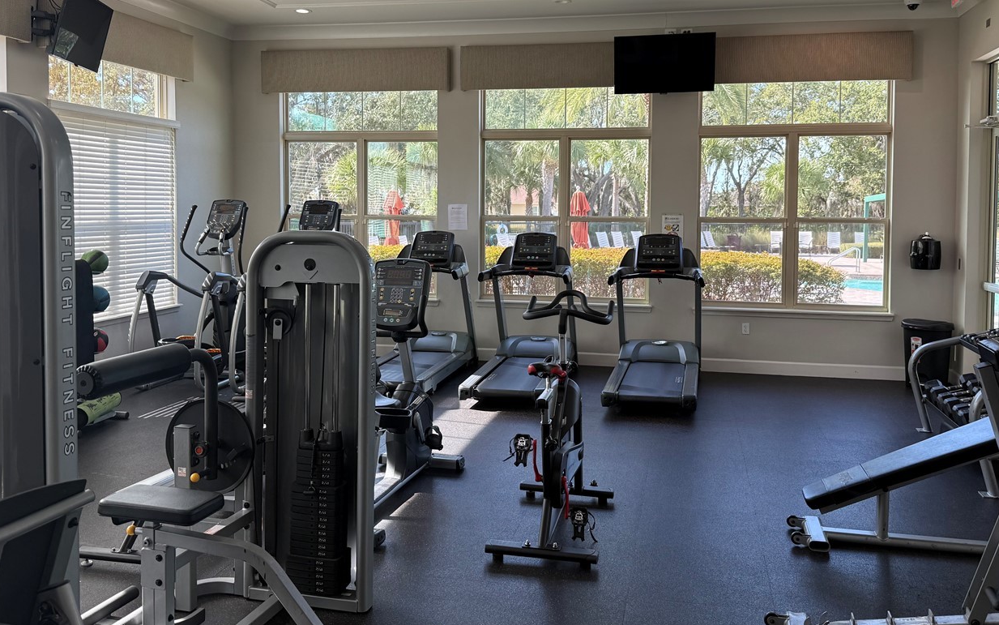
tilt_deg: -1.9
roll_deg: +0.4
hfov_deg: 58.1
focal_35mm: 33
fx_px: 899
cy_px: 239
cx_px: 497
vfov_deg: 38.1
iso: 64
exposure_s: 1/189
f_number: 1.78
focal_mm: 6.76
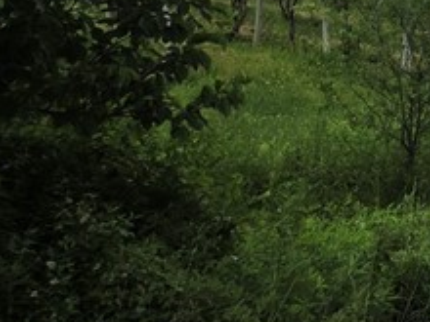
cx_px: 921
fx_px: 1329
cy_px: -312
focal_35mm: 107
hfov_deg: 14.4
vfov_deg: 12.3
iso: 80
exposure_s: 1/4771
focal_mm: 5.4
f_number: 1.8
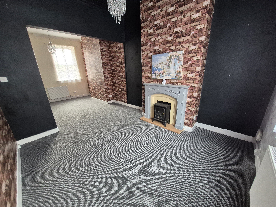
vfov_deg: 89.9
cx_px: 138
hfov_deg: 106.2
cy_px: 104
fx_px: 104
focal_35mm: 13
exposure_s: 1/50
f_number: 2.2
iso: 400
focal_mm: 1.74
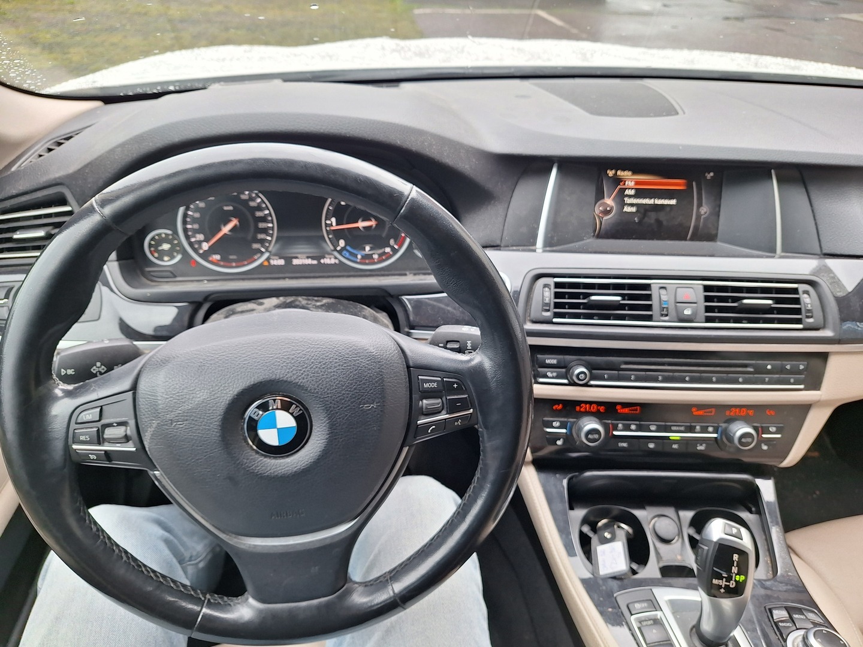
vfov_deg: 58.9
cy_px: 324
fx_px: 573
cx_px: 432
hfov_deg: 73.9
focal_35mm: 23
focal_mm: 5.54
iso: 40
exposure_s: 1/100
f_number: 1.8
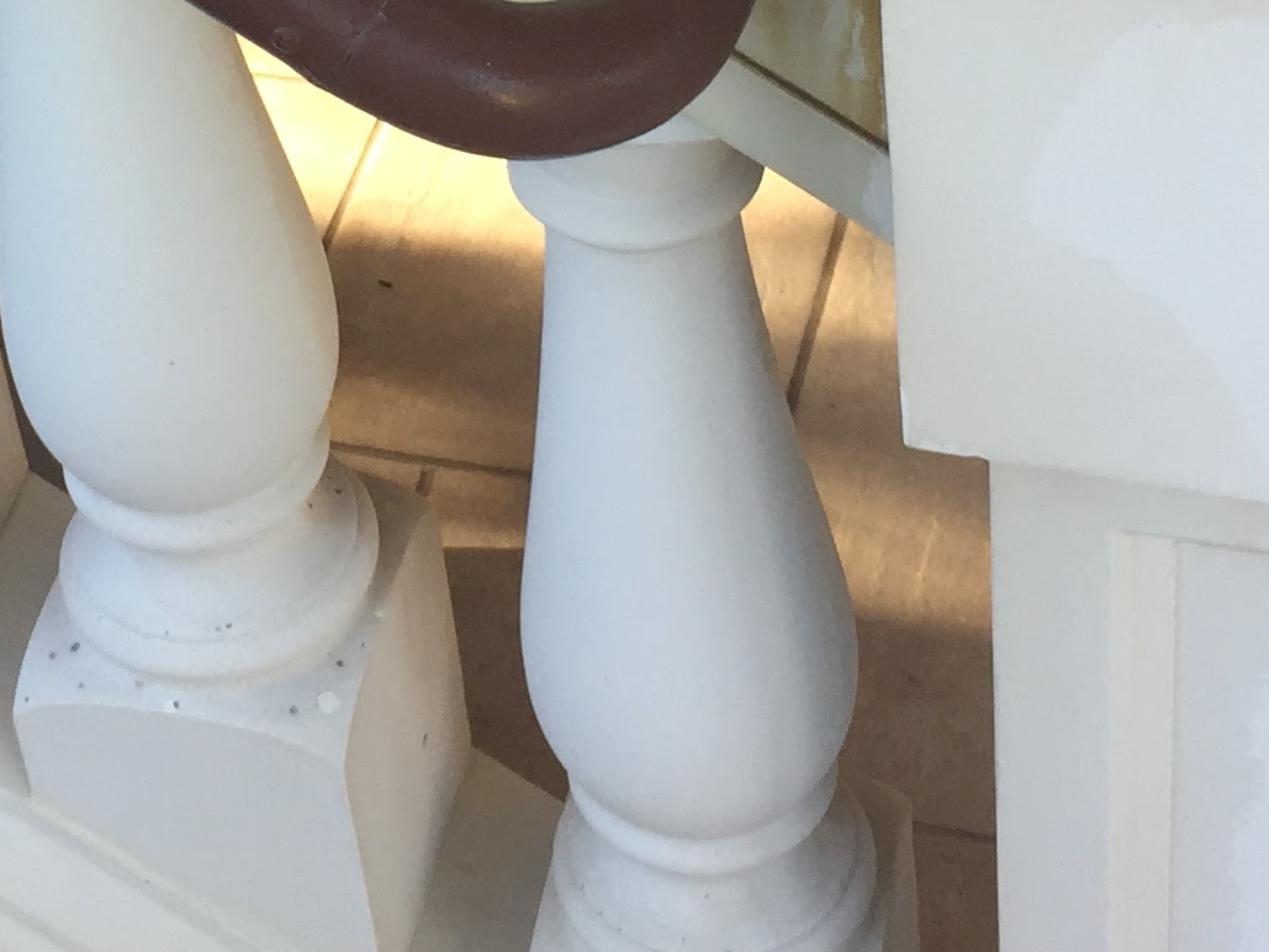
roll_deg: +7.3
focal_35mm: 92
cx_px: 277
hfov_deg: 21.1
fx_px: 3373
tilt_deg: -33.7
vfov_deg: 15.5
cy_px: -197
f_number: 2.2
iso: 50
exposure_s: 1/120
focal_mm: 4.15
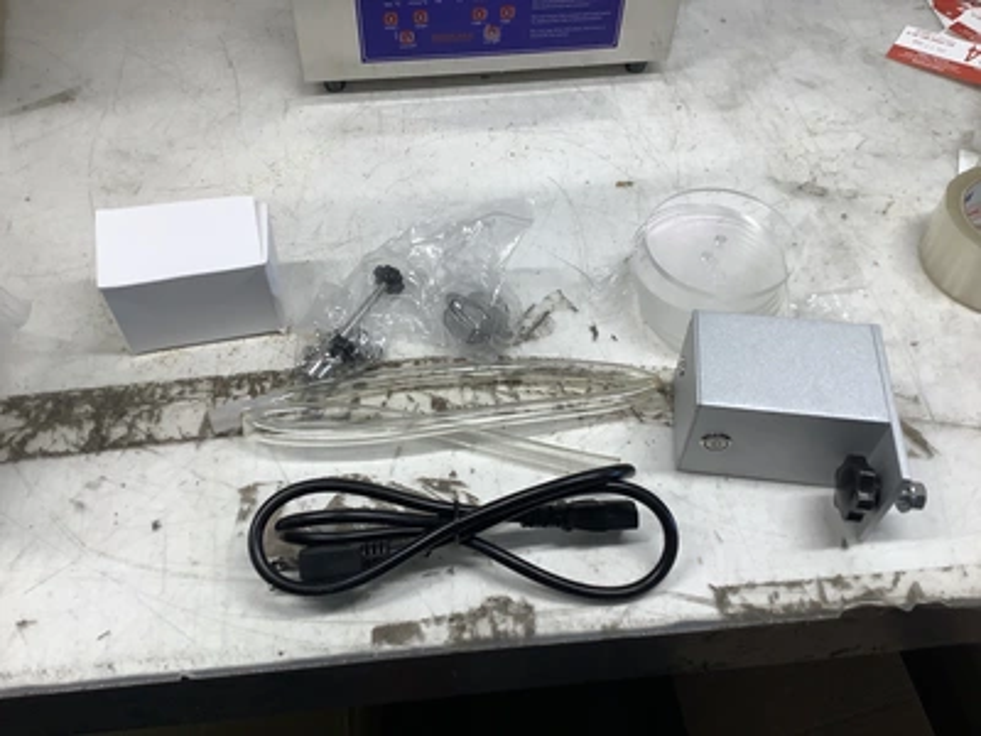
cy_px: 368
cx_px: 490
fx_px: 879
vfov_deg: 45.4
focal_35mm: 31
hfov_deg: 58.4
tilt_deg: -54.2
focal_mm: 3.3
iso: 64
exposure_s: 1/120
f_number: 2.4
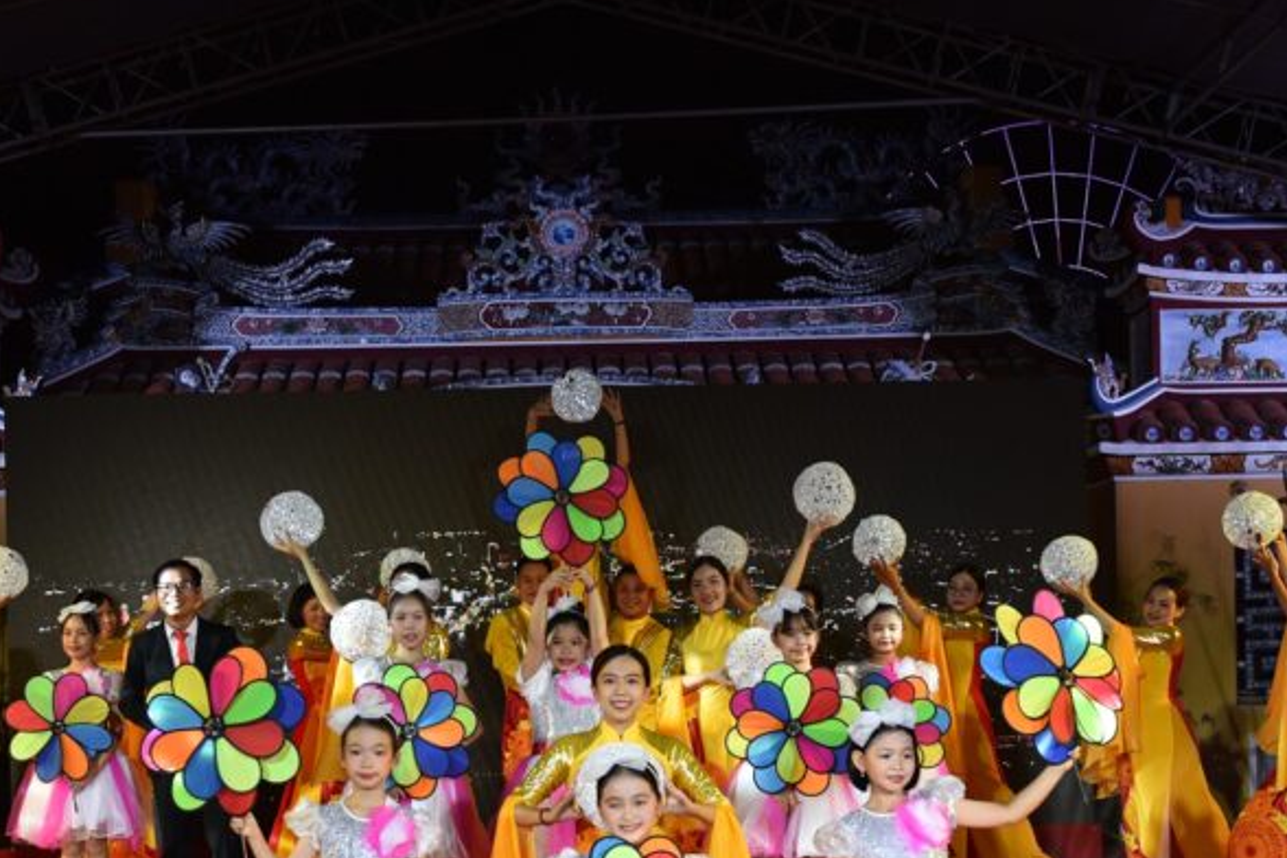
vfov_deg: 24.6
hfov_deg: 36.8
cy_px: 712
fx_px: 1930
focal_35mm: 54
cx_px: 589
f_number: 4
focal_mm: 31
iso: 800
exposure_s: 1/640
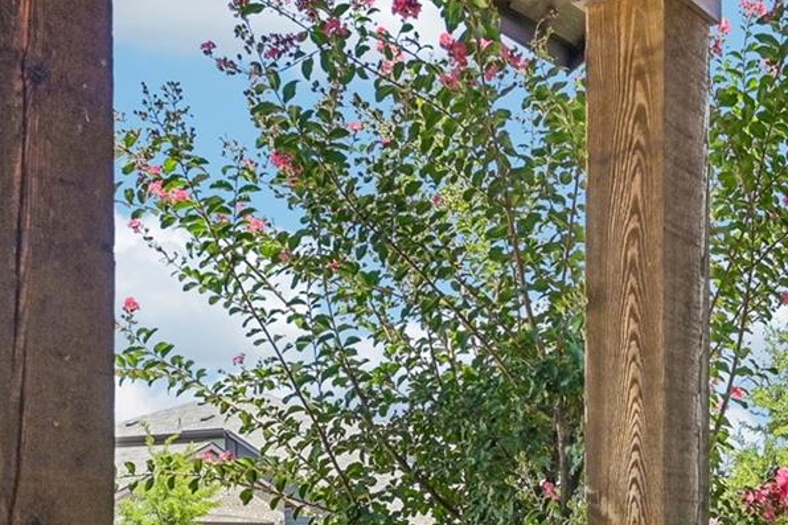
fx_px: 1203
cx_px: 730
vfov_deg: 23.5
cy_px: 528
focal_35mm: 55
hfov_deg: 34.0
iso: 400
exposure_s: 1/500
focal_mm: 16
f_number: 8
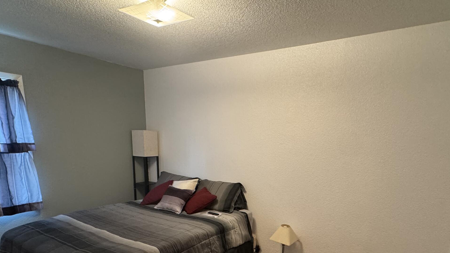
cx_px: 240
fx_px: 286
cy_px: 197
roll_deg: +0.3
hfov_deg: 76.2
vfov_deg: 45.6
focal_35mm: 24
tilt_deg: -11.4
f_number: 2.2
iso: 500
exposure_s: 1/60
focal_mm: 2.22
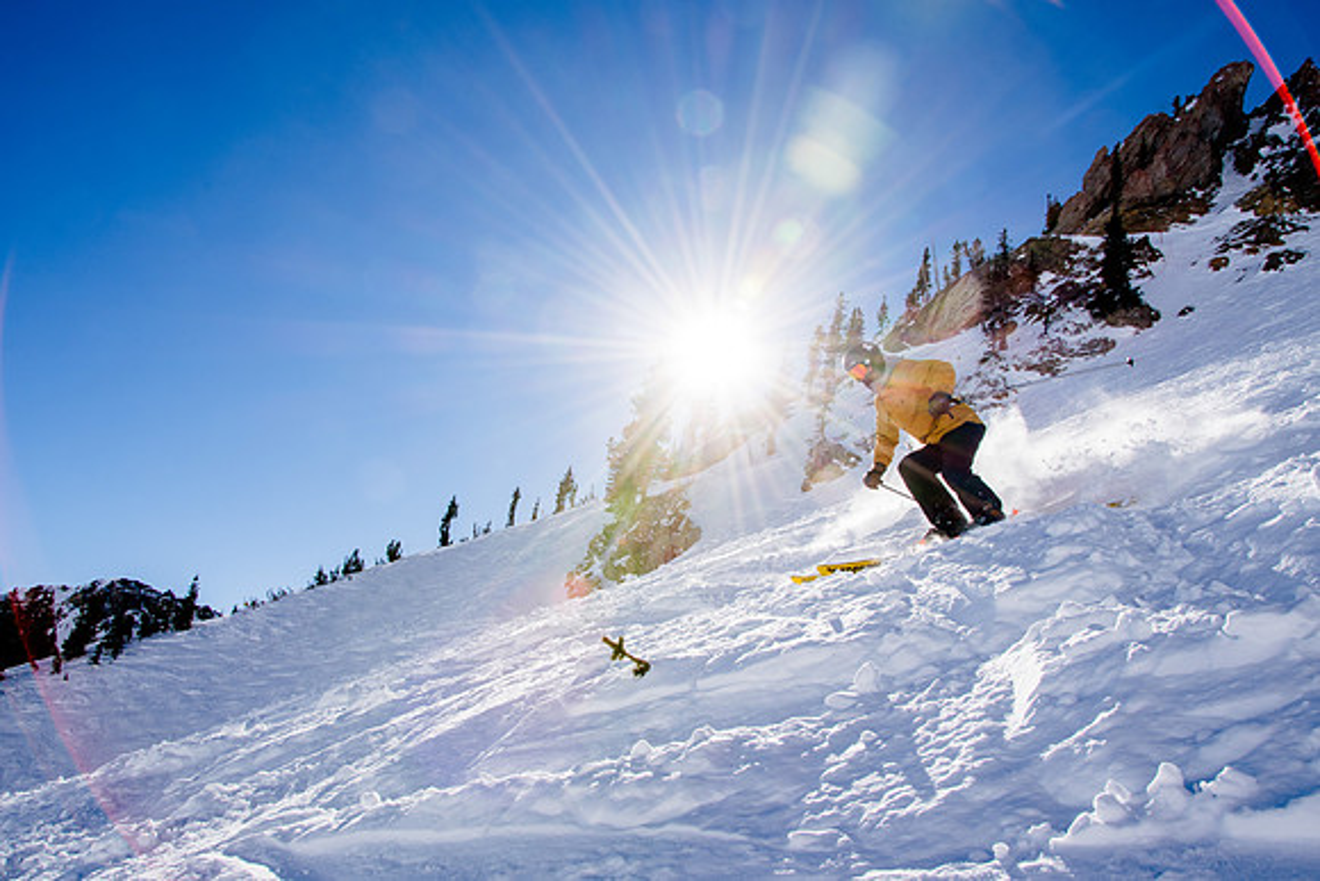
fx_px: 990
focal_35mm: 27
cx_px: 660
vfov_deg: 48.0
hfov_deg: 67.4
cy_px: 440
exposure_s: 1/320
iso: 160
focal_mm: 18
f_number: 14
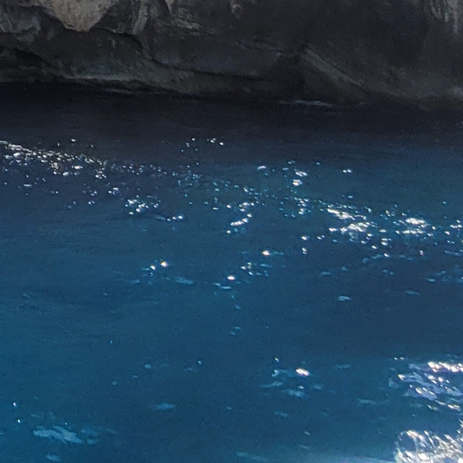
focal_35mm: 65
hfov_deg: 22.2
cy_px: -136
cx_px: -219
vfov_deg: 23.5
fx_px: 984
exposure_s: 1/1192
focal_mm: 1.74
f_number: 2.2
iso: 40
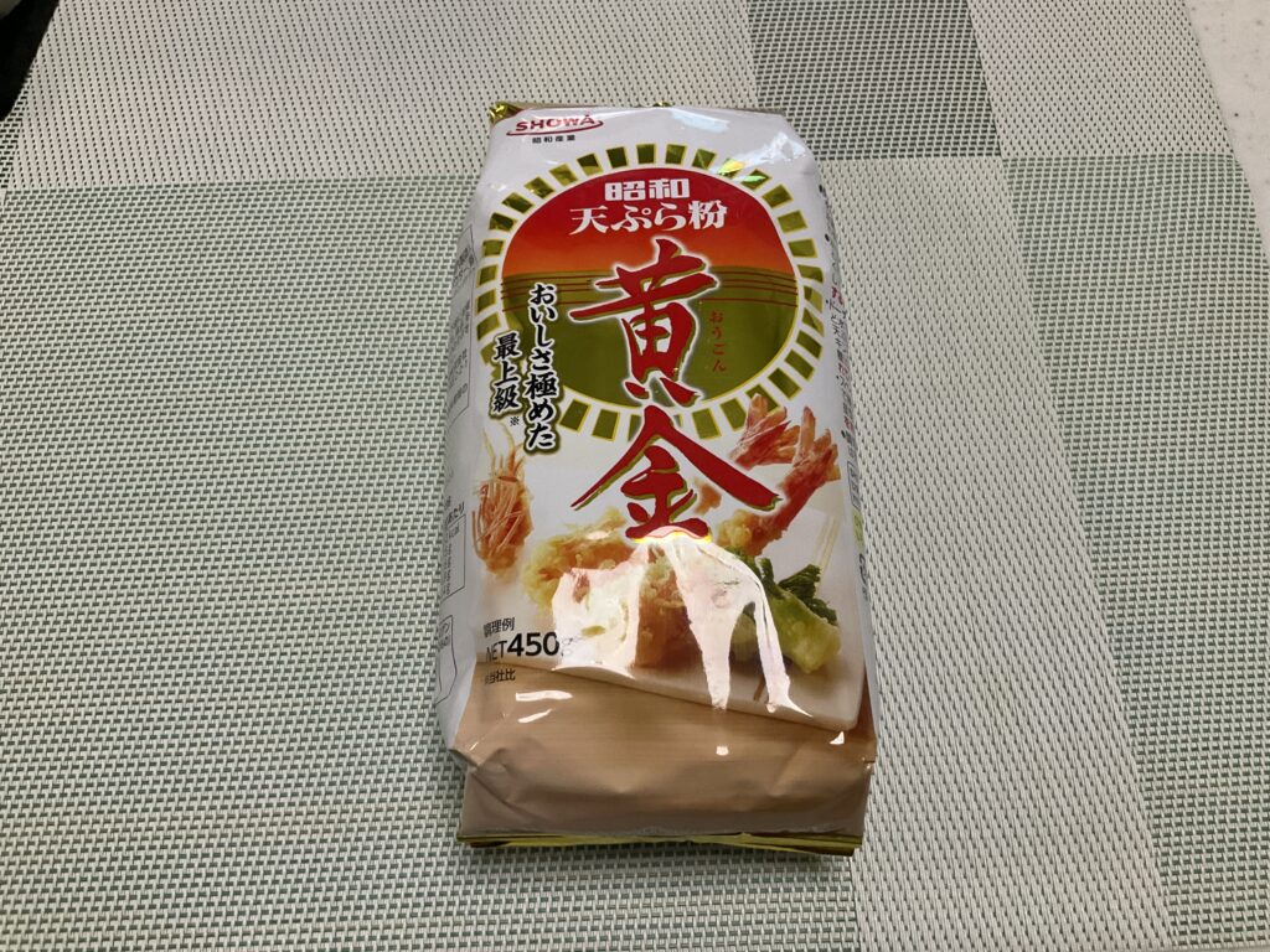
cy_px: 476
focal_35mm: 29
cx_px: 635
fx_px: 1064
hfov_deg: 61.7
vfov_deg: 48.2
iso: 160
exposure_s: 1/50
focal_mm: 3
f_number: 1.8
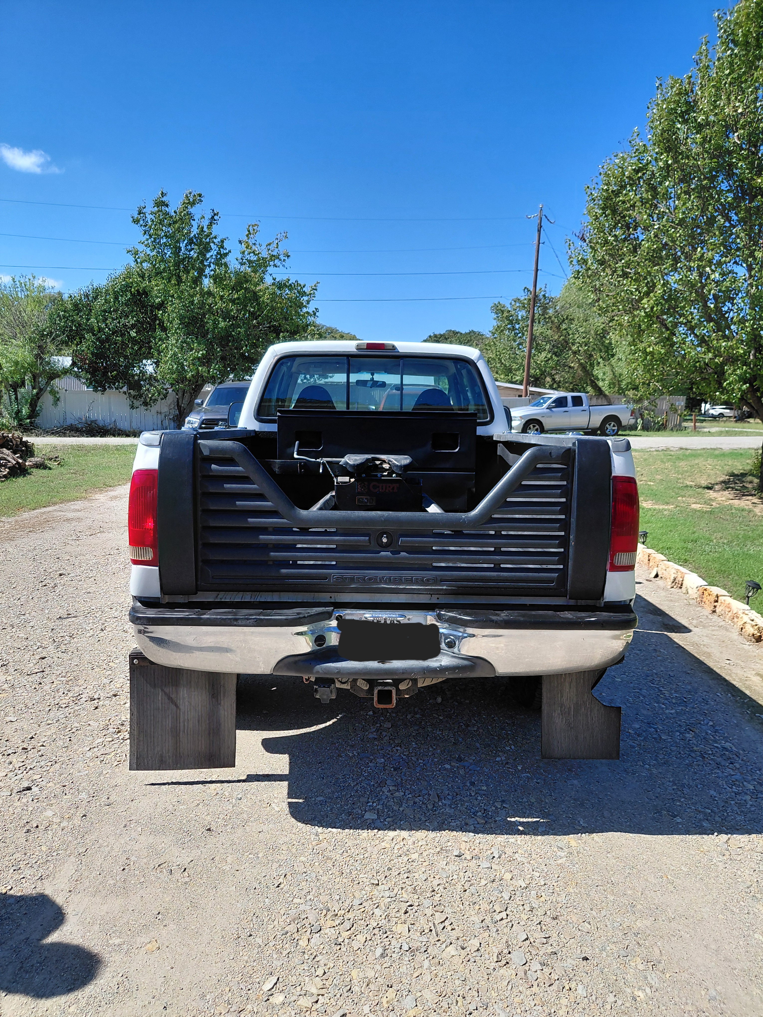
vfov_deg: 69.4
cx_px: 382
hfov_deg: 54.9
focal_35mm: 25
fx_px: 735
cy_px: 508
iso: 50
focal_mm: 4.69
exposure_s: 1/2500
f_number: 1.8
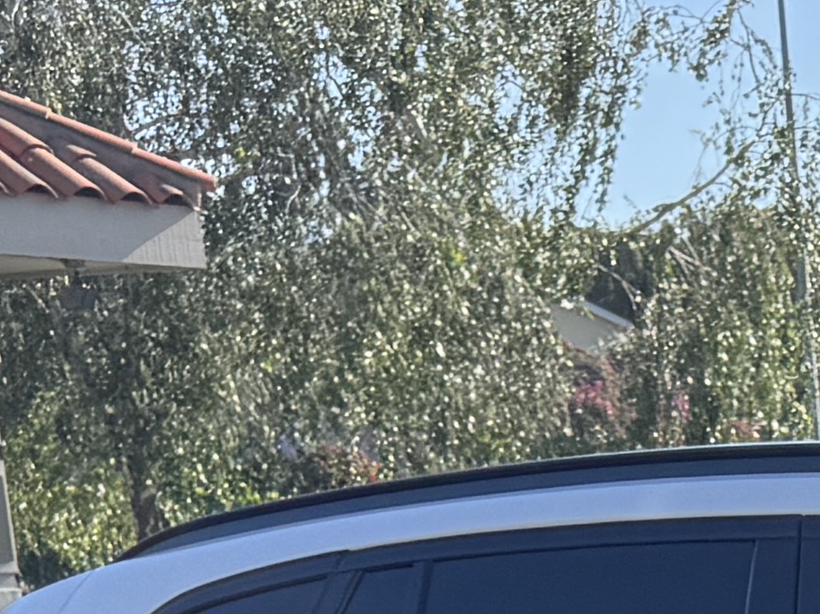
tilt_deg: -20.9
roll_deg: -0.2
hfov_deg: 11.7
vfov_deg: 8.2
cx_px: 1632
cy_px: 1878
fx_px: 3600
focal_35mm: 152
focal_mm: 6.76
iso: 80
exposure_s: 1/2415
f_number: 1.78
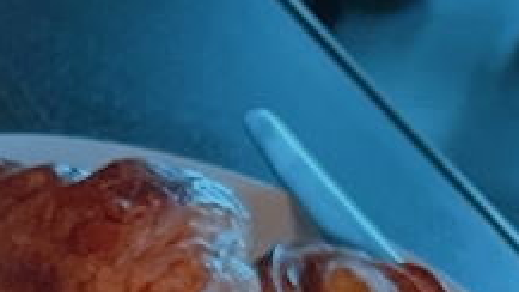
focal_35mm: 157
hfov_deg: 12.1
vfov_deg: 6.6
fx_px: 2160
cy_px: 1034
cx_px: -524
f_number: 1.6
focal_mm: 4.2
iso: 125
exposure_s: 1/50
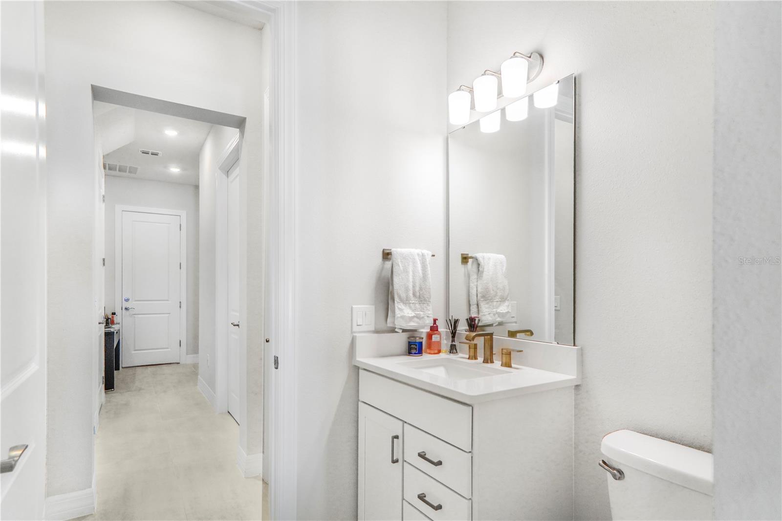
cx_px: 391
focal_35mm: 18
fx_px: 391
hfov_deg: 90.0
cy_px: 260
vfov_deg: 67.4
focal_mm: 12
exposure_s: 1/125
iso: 640
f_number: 4
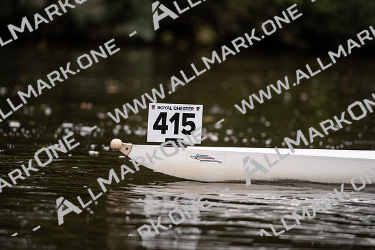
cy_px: 125
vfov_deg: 4.6
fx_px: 3126
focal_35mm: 300
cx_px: 188
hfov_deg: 6.9
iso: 1250
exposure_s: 1/1600
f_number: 4
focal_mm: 300
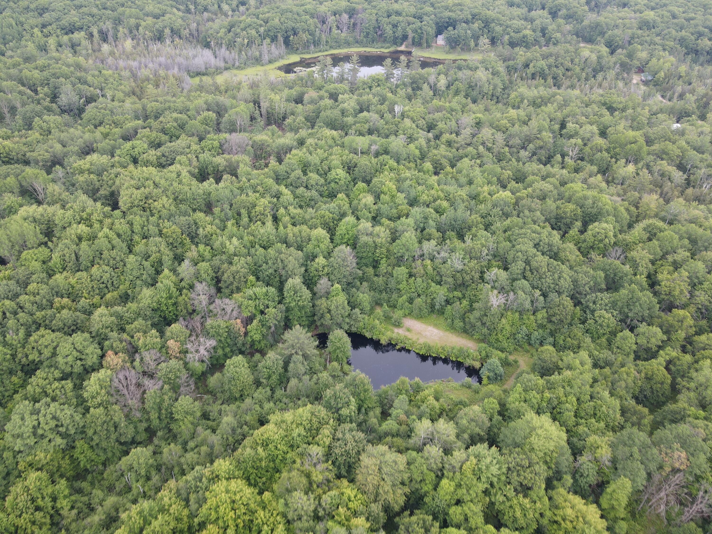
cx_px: 356
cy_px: 267
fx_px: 494
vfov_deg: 56.8
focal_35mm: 24
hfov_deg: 71.6
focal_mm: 4.5
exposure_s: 1/15
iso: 100
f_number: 2.8
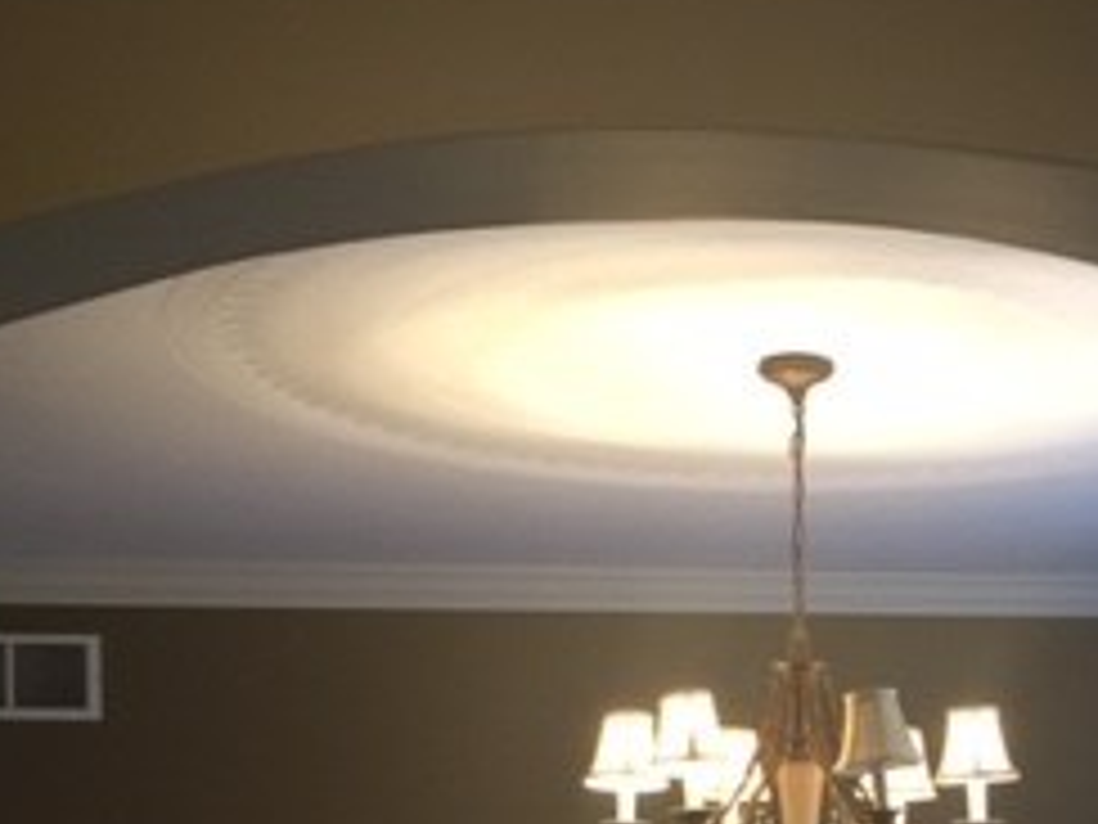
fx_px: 2411
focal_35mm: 76
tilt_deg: +0.0
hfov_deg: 25.4
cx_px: 814
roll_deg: -0.4
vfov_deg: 18.3
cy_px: 1013
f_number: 2.2
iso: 80
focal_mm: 4.15
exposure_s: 1/15
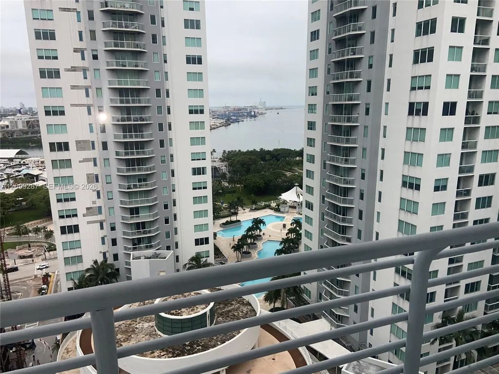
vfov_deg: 53.1
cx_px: 250
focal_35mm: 26
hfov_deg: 67.3
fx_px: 375
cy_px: 187
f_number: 1.8
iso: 32
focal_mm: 4.25
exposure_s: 1/1316
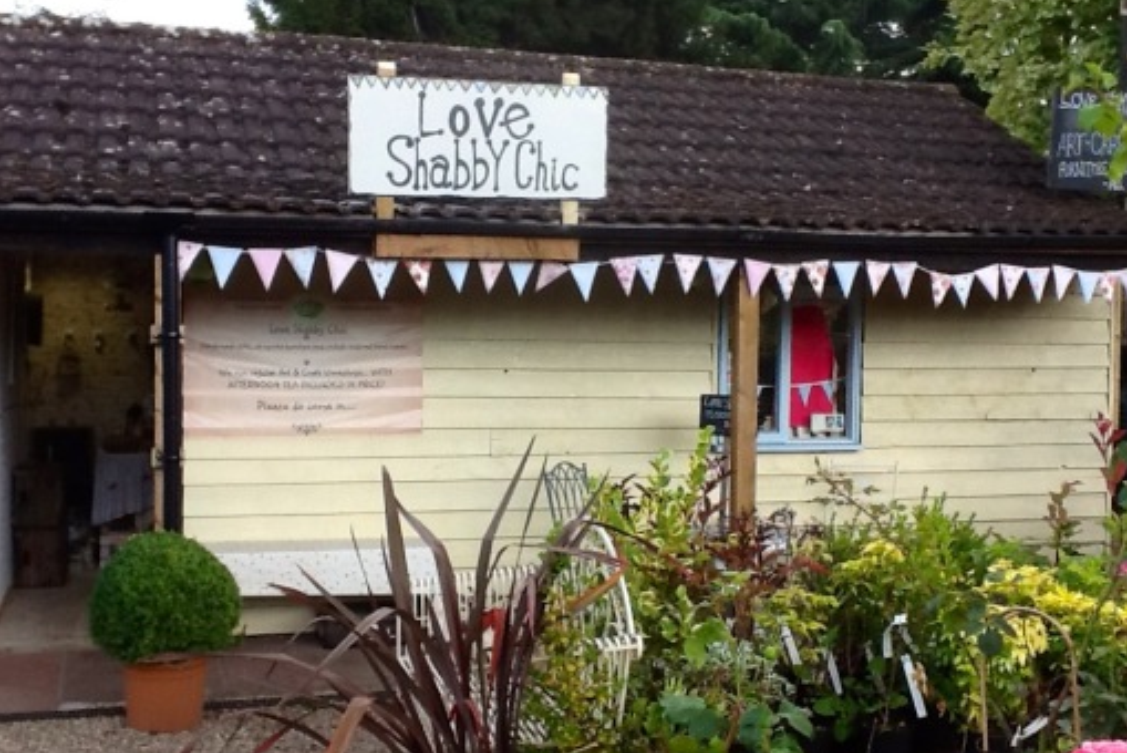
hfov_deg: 42.7
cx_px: 562
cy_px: 374
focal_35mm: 46
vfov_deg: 29.3
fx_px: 1441
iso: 40
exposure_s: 1/273
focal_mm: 2.03
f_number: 2.4
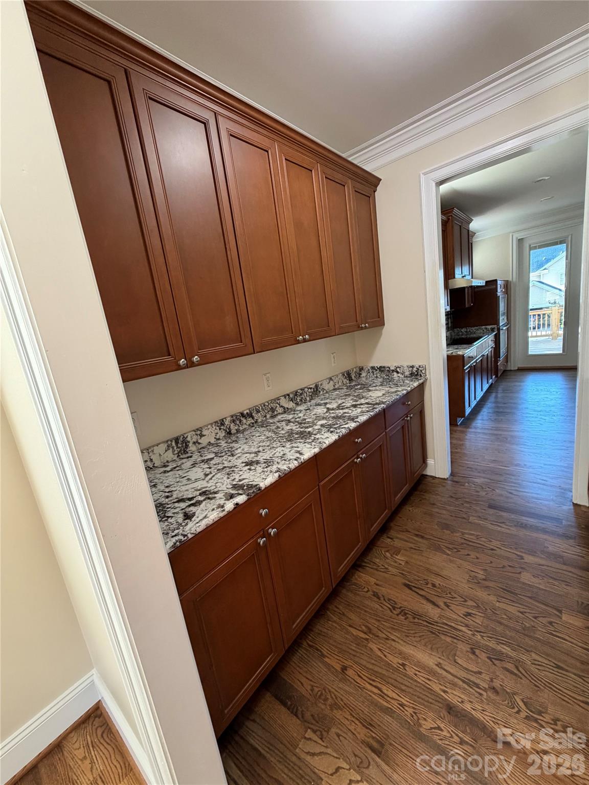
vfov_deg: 102.1
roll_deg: +6.8
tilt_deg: -11.4
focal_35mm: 14
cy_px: 392
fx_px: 318
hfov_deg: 85.7
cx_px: 294
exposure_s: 1/60
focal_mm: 2.22
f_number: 2.2
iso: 250
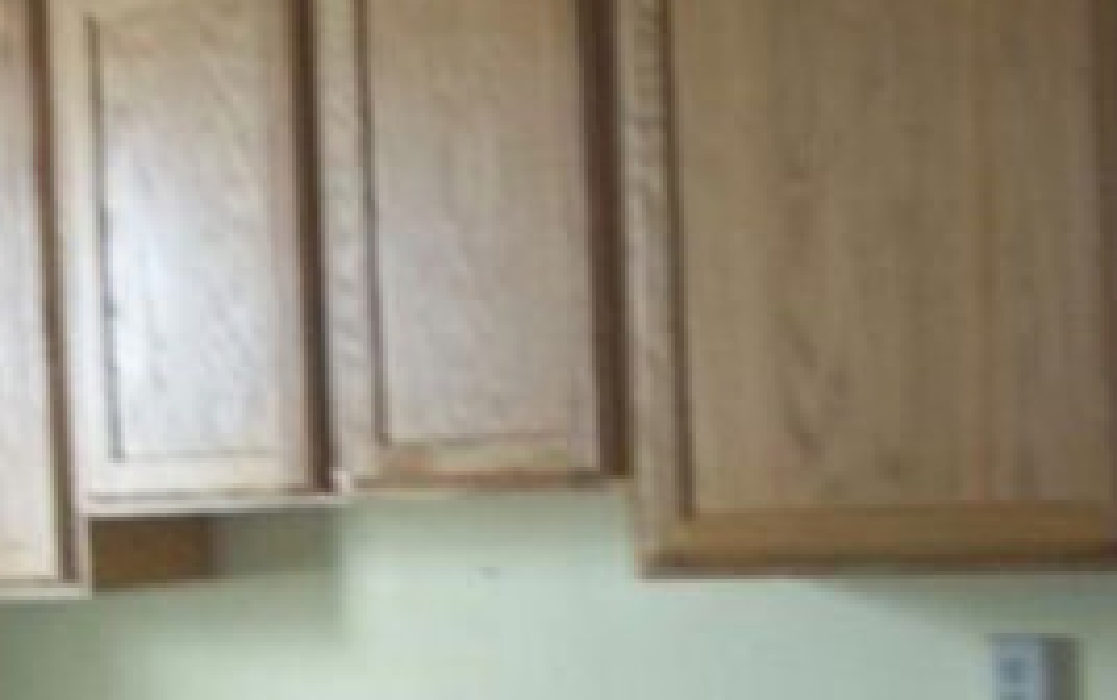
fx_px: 2773
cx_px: 233
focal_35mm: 91
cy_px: 767
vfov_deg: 14.1
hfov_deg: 22.5
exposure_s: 1/30
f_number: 2.7
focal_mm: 6
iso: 160
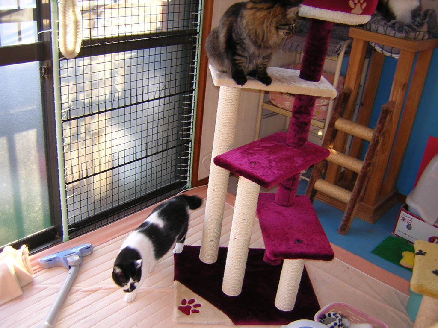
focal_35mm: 36
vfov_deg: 39.7
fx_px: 456
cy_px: 164
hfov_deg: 51.4
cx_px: 219
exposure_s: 1/30
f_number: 2.6
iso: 100
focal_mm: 4.7
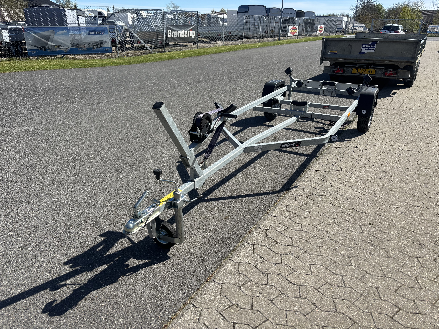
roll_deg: -2.1
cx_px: 220
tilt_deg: -21.8
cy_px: 164
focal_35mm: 26
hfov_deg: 67.3
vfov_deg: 53.1
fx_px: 330
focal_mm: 5.96
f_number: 1.6
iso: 50
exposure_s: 1/2933
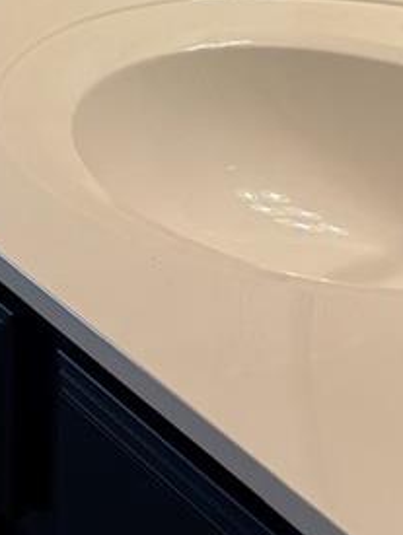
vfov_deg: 12.1
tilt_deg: -4.6
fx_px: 2246
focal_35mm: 145
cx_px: 348
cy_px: -523
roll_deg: -1.7
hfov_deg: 10.2
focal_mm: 5.96
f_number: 1.6
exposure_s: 1/120
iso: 40
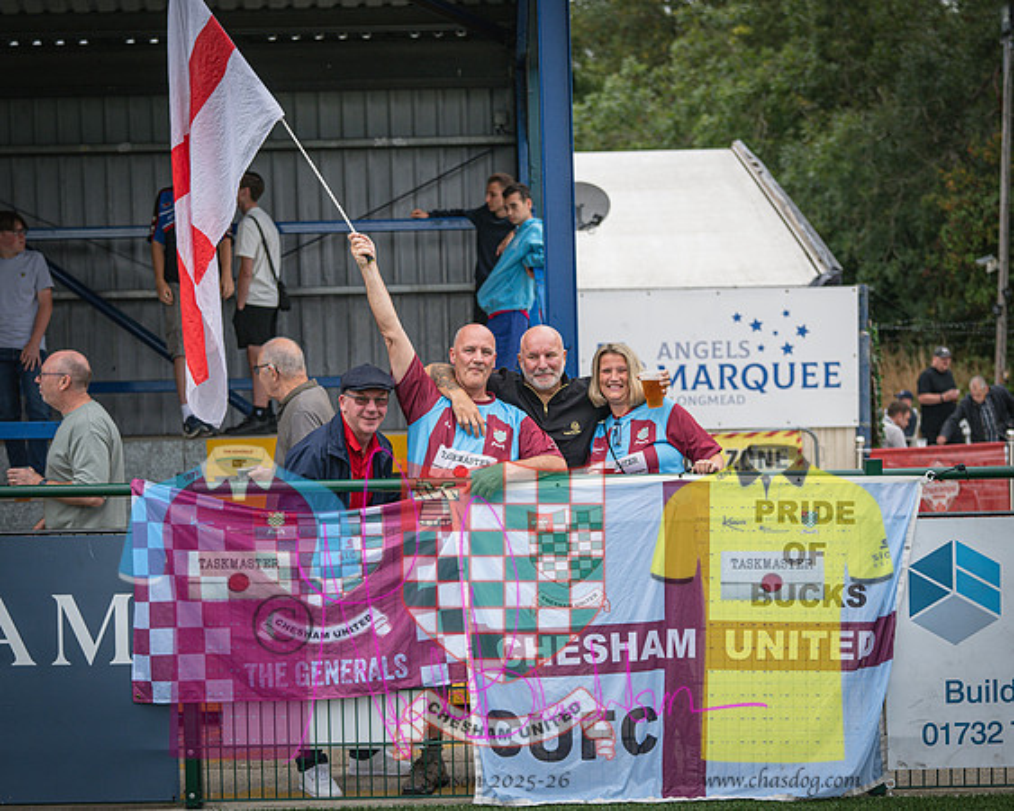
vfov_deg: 25.4
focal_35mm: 60
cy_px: 459
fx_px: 1796
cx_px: 482
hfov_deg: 31.5
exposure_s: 1/2500
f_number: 2.2
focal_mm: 47
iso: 400
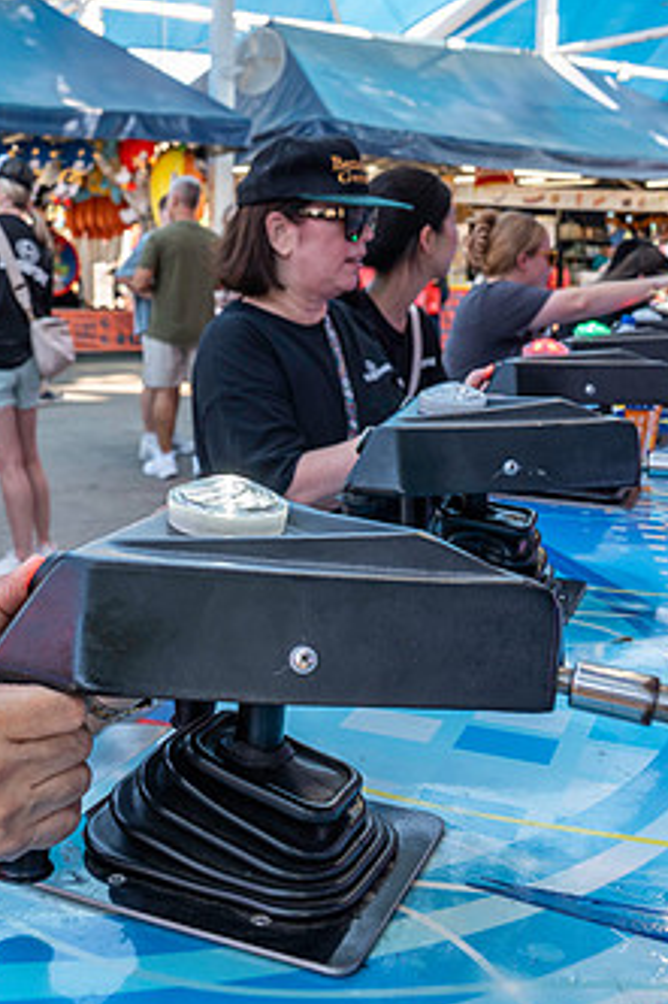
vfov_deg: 46.4
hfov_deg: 31.4
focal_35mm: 42
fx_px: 1170
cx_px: 181
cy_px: 473
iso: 400
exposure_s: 1/200
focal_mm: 24
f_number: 5.6
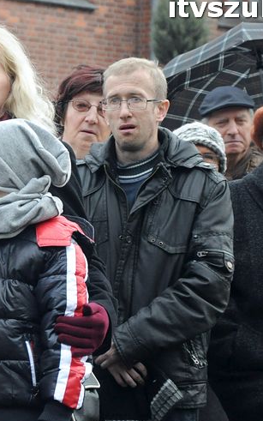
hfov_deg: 8.0
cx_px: -3
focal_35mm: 164
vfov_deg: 12.8
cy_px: 223
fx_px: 1880
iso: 1600
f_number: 5.3
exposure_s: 1/500
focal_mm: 62
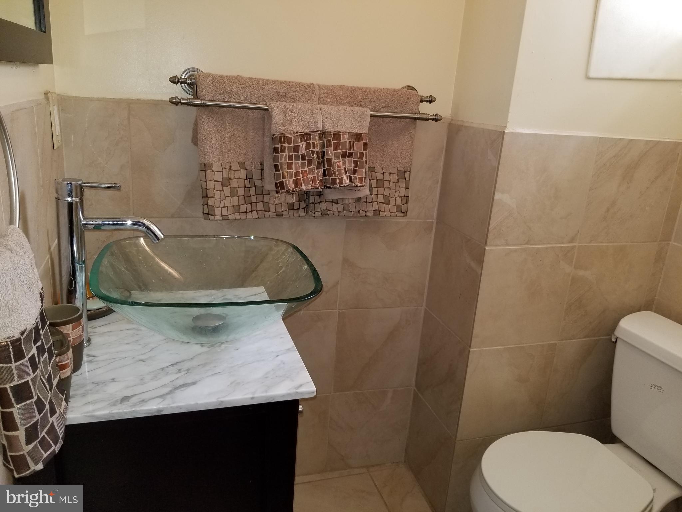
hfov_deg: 67.3
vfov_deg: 53.1
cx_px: 341
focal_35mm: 26
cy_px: 256
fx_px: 512
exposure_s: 1/60
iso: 125
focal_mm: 4.25
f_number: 1.7
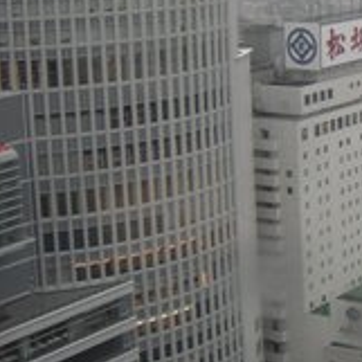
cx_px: 560
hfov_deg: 16.0
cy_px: 48
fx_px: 1171
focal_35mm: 99
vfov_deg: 17.4
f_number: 2.7
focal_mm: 7.5
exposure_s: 1/20.8
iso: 64
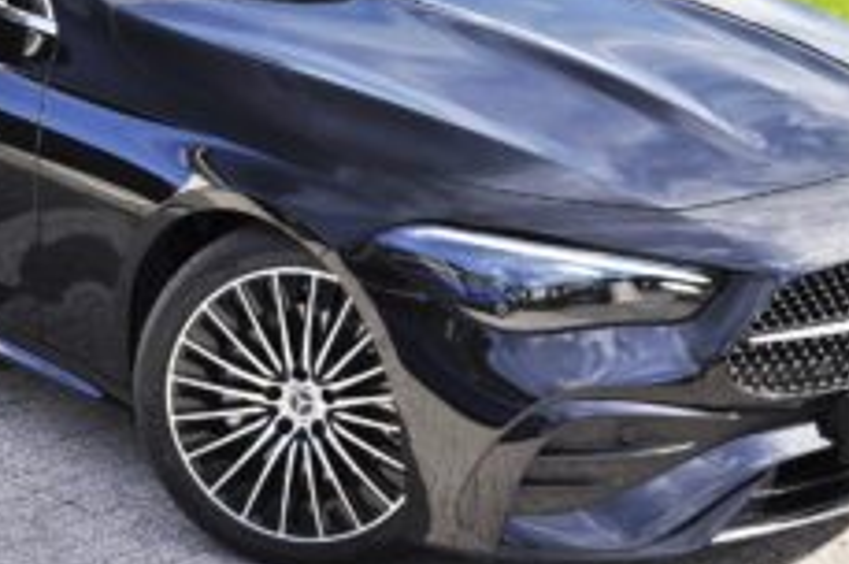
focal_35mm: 105
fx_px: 2473
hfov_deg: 19.4
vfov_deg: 12.9
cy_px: 98
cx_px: 274
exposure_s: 1/320
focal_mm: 32
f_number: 9
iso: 250
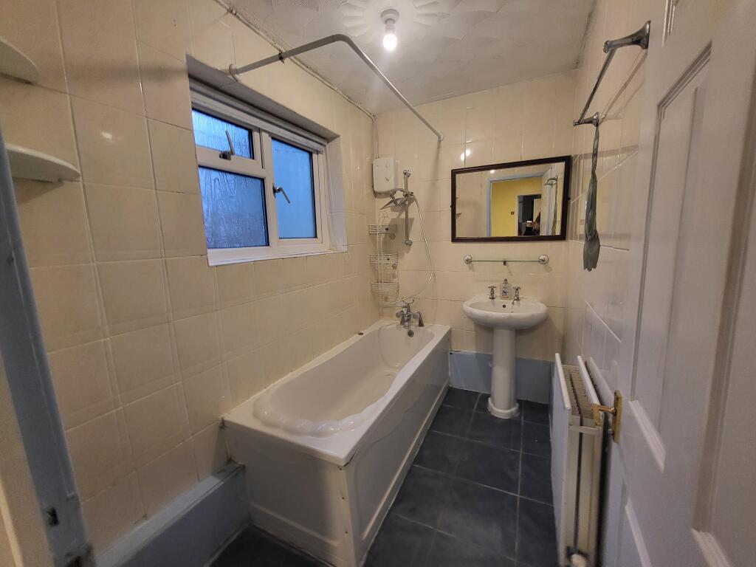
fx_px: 284
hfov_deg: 106.2
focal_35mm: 13
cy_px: 284
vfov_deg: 89.9
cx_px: 378
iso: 250
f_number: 2.2
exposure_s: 1/50
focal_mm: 1.74
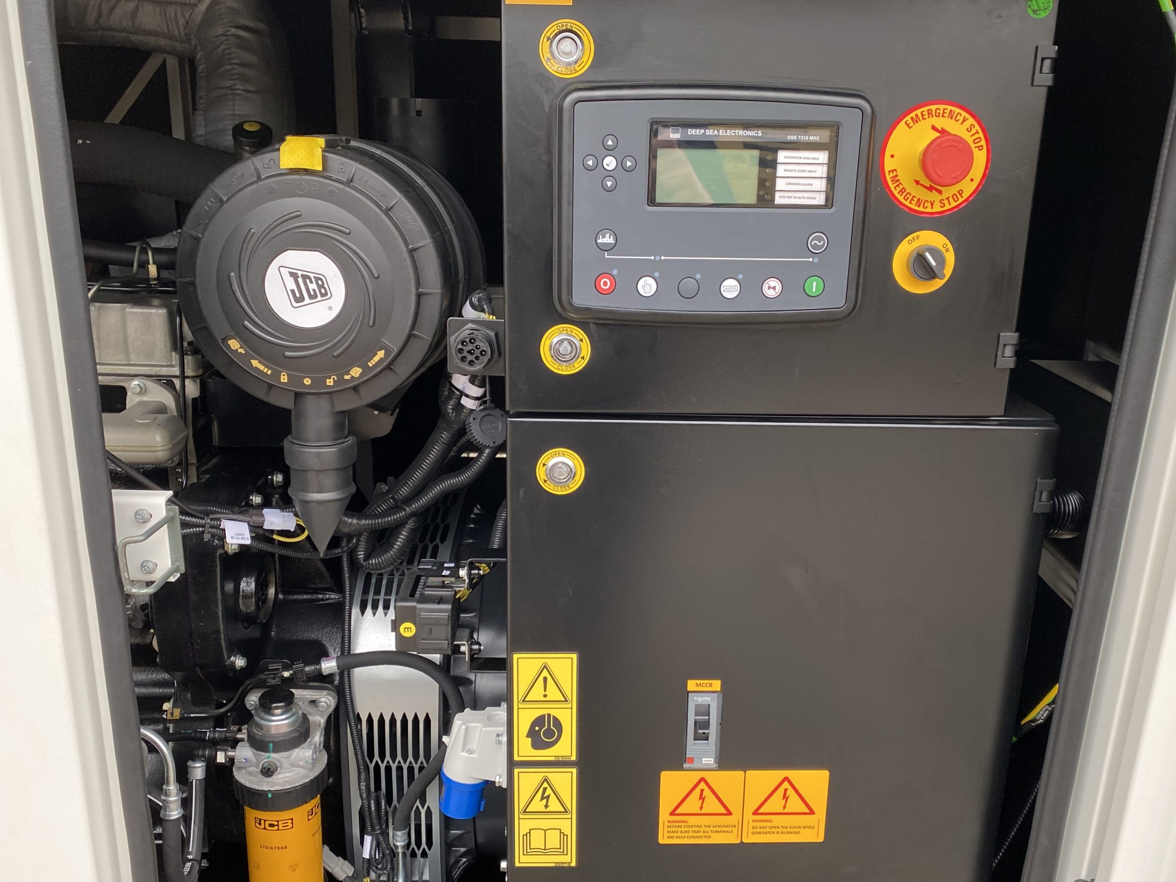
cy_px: 474
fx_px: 1019
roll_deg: -1.4
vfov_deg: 46.8
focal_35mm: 30
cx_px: 632
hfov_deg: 59.9
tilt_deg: -17.3
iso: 125
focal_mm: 4.25
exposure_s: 1/121
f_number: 1.8
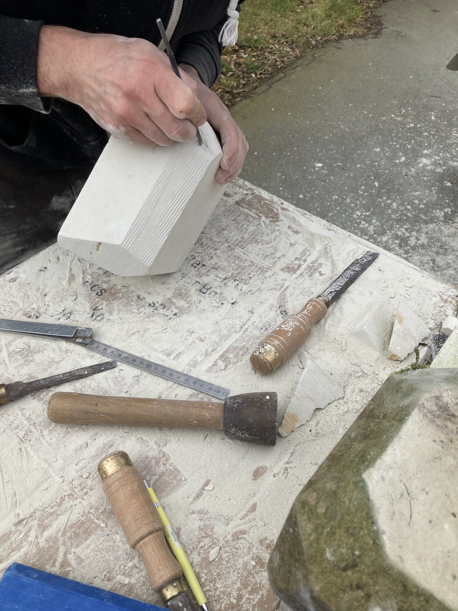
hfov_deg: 49.7
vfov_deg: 63.4
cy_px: 306
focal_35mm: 28
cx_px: 229
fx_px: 494
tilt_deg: -47.8
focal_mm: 3.99
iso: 20
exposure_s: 1/1715
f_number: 1.8
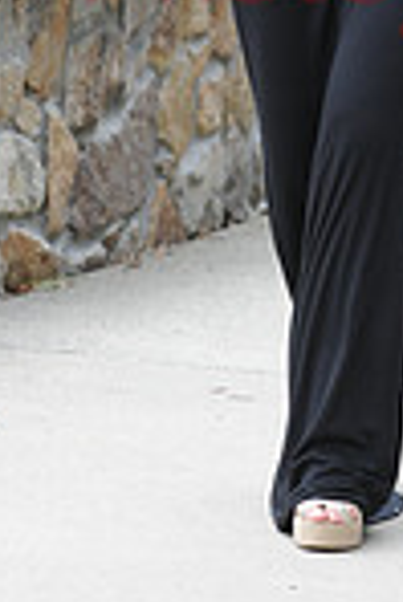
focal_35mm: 383
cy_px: -142
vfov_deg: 5.4
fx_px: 6416
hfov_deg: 3.6
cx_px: 436
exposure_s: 1/160
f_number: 6.3
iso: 500
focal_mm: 98
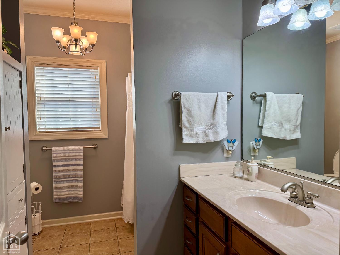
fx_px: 236
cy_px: 128
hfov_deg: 71.6
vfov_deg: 56.8
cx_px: 170
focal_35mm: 24
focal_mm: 6.76
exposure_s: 1/151
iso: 100
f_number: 1.78
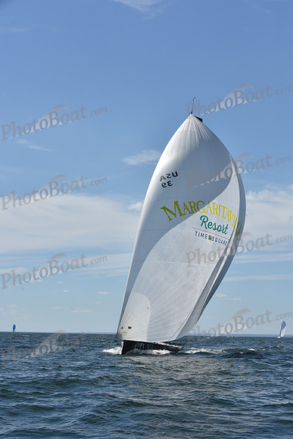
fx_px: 854
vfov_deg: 28.8
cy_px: 220
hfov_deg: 19.5
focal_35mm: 70
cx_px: 146
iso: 320
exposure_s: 1/1250
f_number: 11
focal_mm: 70
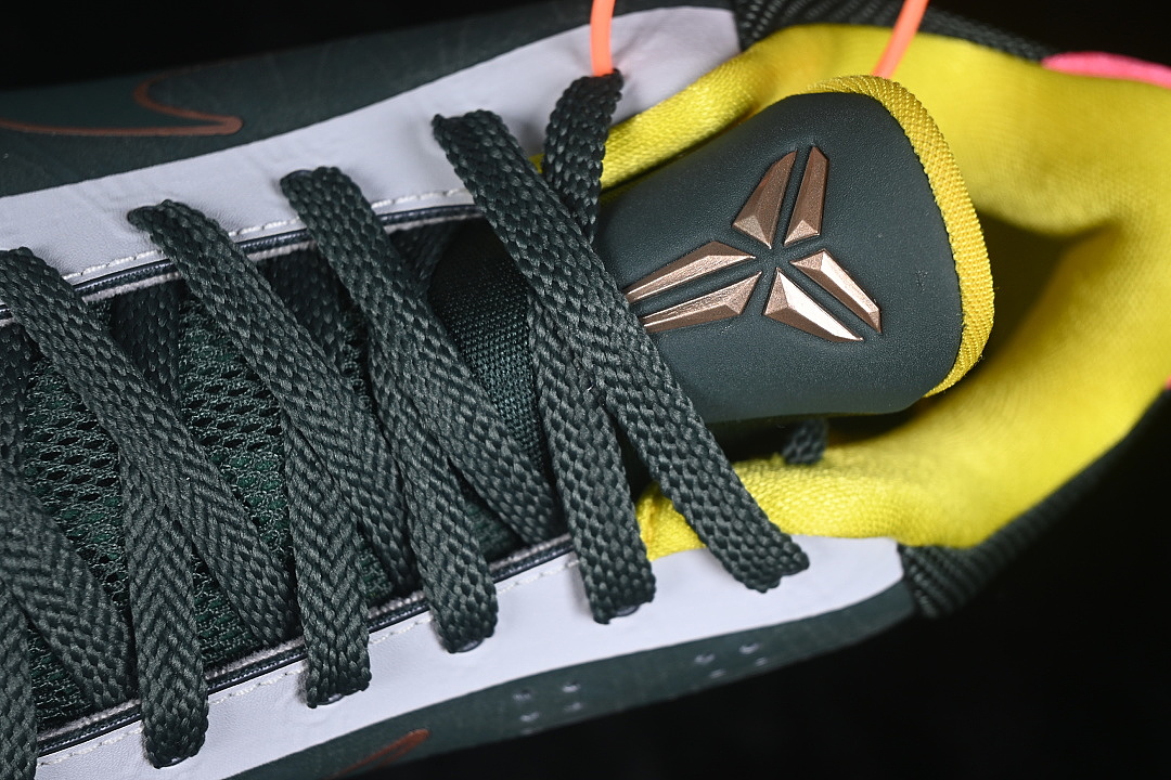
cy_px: 390
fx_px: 2439
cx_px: 586
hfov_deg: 27.0
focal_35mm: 75
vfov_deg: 18.2
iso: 160
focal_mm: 50
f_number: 6.3
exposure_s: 1/60
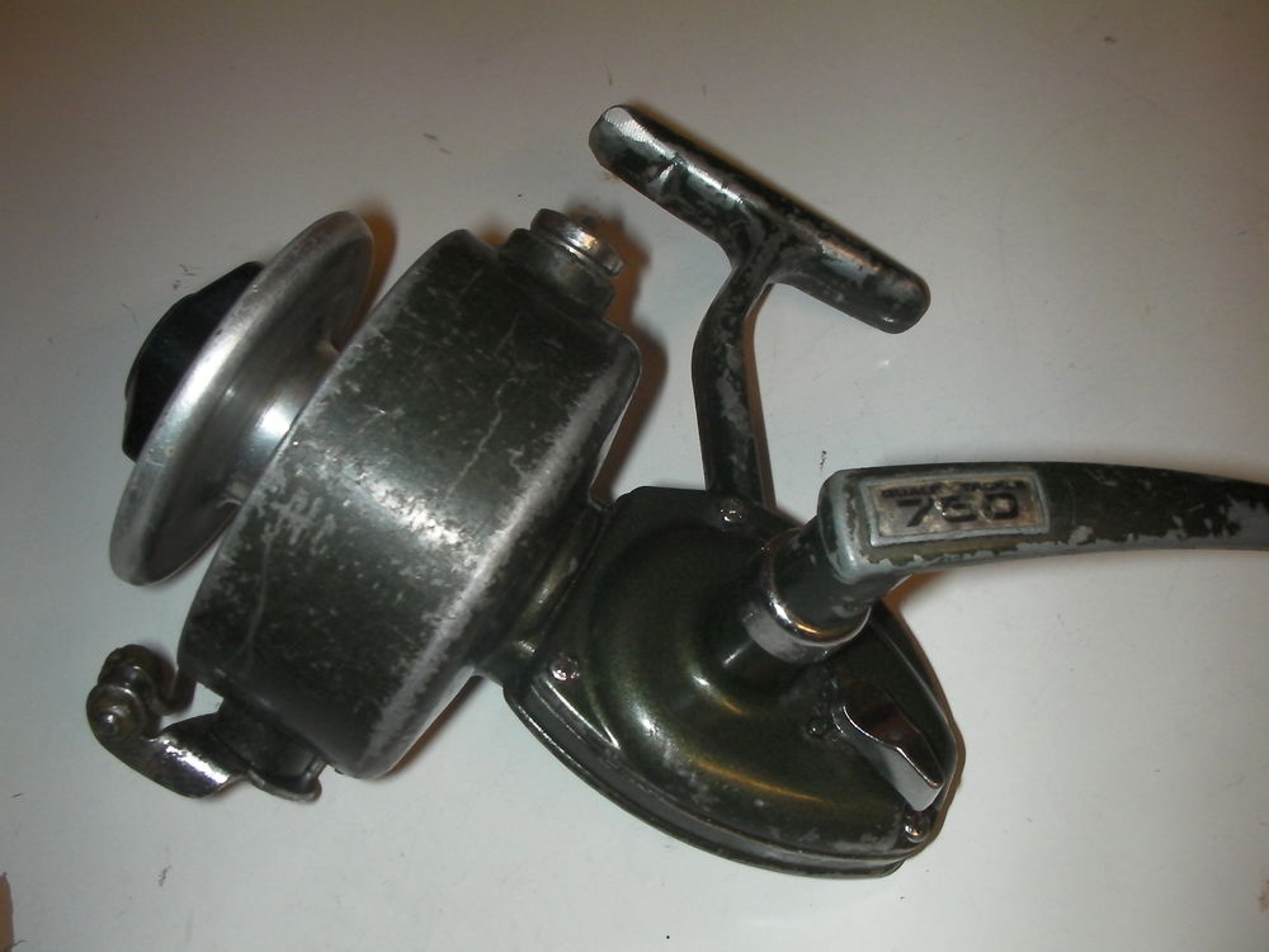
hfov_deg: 49.0
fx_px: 1393
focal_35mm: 38
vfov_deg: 37.7
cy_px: 476
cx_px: 634
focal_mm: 6.3
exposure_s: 1/30
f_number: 5.6
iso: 200
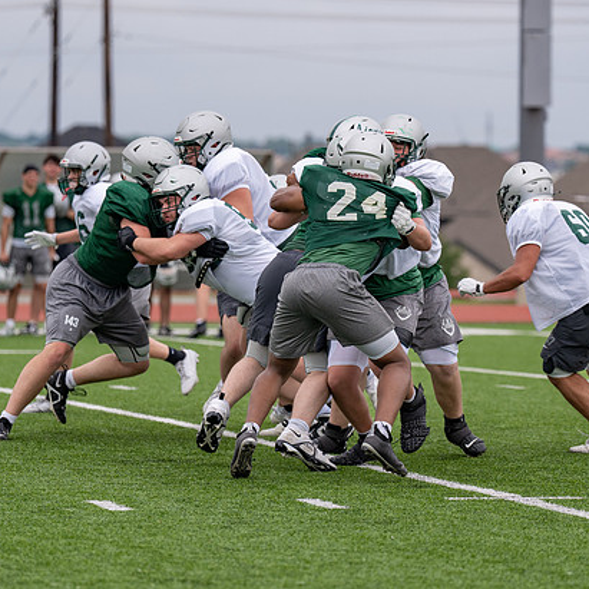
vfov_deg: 7.0
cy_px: 325
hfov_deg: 7.0
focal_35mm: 249
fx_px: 4793
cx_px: 364
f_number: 2.8
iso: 200
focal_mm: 142
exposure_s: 1/3200
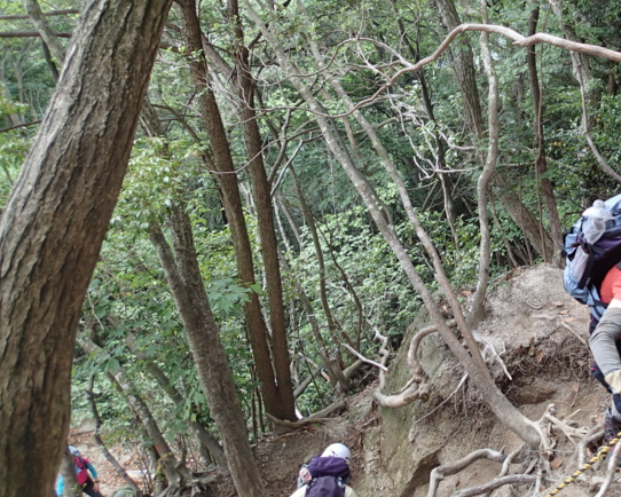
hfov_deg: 48.8
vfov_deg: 41.1
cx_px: 446
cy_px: 216
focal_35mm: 36
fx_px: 662
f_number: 2
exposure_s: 1/100
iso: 100
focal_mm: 4.5
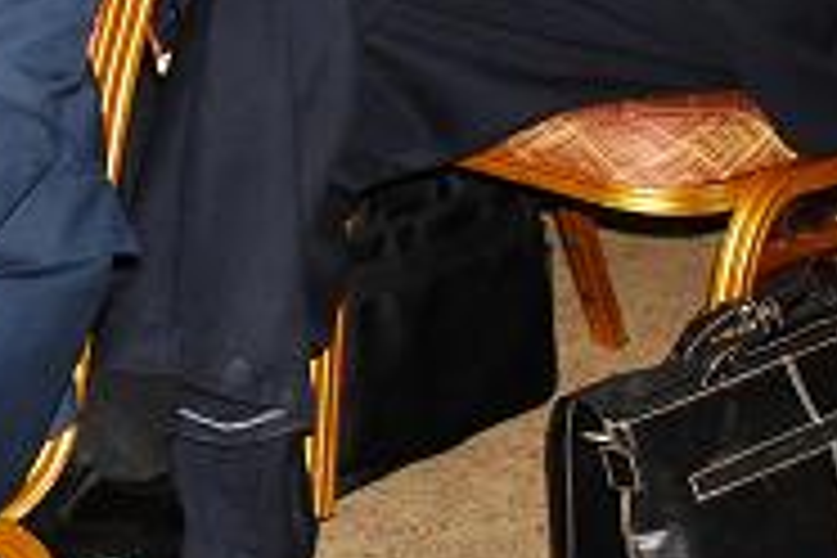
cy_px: -322
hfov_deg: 14.1
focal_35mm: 140
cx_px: -256
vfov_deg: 9.5
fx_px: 3255
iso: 800
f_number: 5.6
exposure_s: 1/30
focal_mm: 28
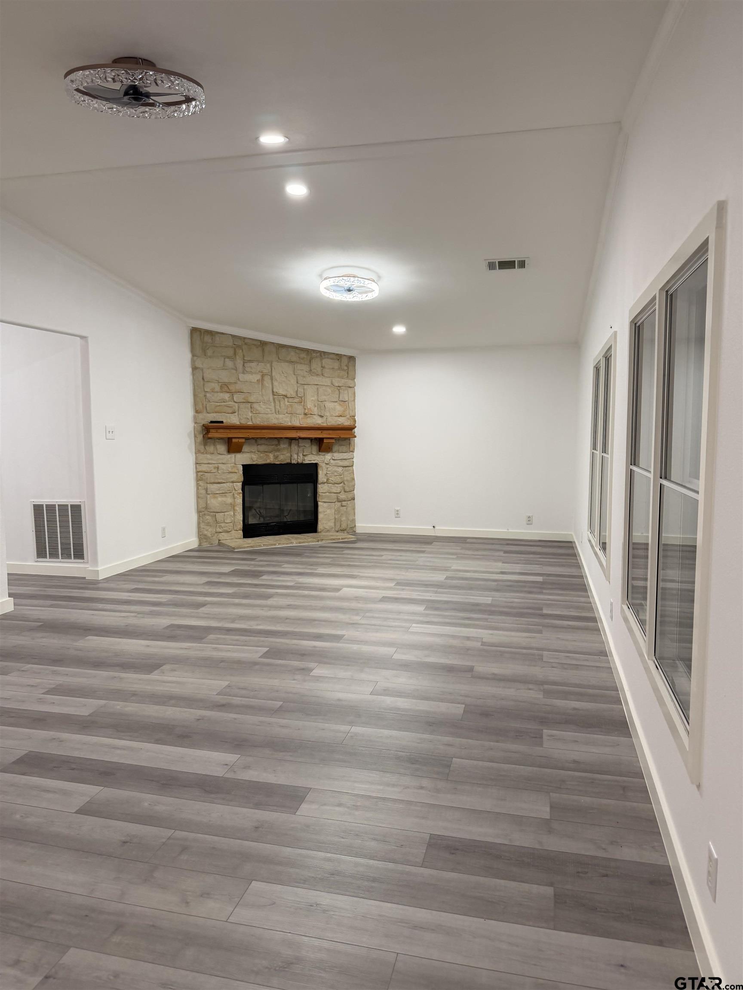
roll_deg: +0.4
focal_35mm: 24
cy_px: 495
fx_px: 687
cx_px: 372
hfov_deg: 56.8
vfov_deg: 71.6
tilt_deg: -6.1
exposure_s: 1/60
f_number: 1.78
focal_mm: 6.76
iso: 125
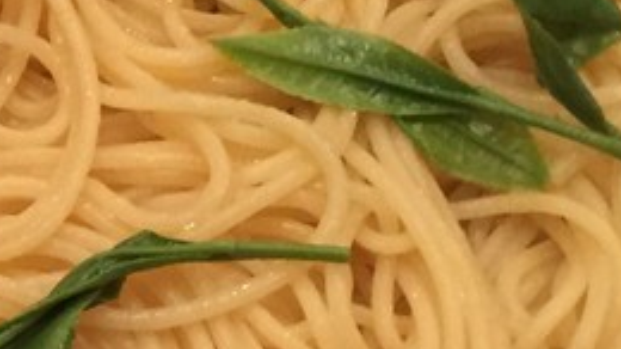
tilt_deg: -60.0
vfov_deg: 8.3
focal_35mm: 146
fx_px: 2403
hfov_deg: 13.6
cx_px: -399
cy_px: 263
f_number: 2.2
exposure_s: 1/24
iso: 250
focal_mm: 4.15
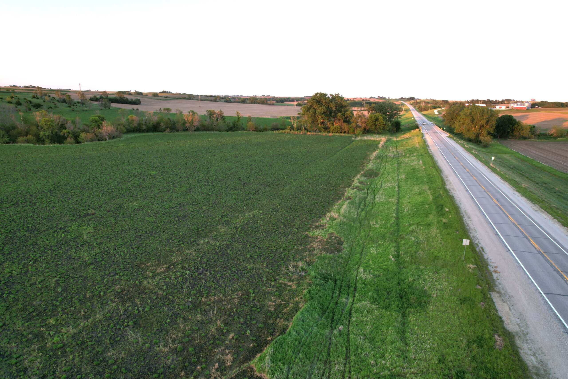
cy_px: 190
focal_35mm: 22
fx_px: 347
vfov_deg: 57.2
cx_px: 284
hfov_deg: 78.6
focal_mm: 8.38
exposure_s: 1/160
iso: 100
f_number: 2.8
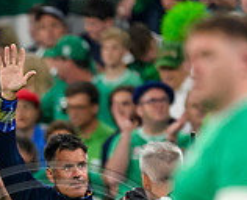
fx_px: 20188
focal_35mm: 2748
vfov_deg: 0.6
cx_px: -158
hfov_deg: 0.7
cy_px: 333
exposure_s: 1/1600
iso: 3200
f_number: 4
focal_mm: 560
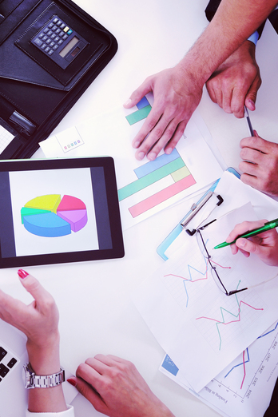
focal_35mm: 49
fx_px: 568
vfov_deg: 40.3
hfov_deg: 26.9
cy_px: 208
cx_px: 52
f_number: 3.2
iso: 100
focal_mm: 32
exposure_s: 1/125
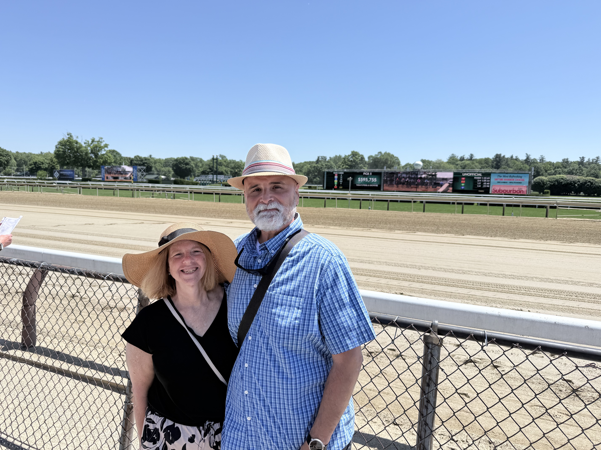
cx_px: 300
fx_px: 417
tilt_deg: -5.2
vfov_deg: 56.8
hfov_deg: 71.6
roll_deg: -1.8
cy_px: 225
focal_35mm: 24
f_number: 1.78
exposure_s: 1/4405
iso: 80
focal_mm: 6.76
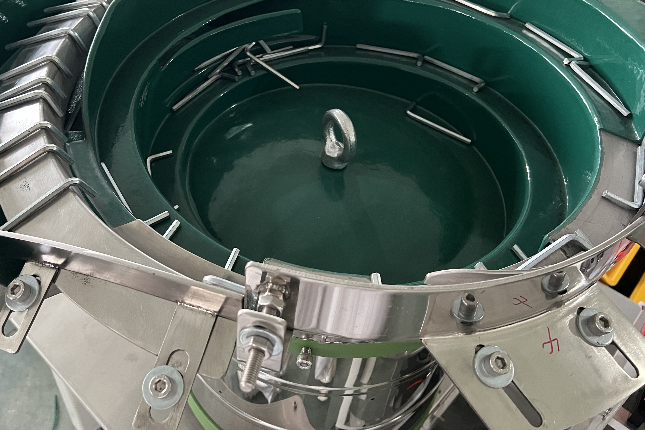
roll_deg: -2.4
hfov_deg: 54.2
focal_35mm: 35
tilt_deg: -44.0
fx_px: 627
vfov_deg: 37.7
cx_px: 268
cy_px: 177
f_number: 1.5
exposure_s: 1/50
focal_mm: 5.7
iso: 500
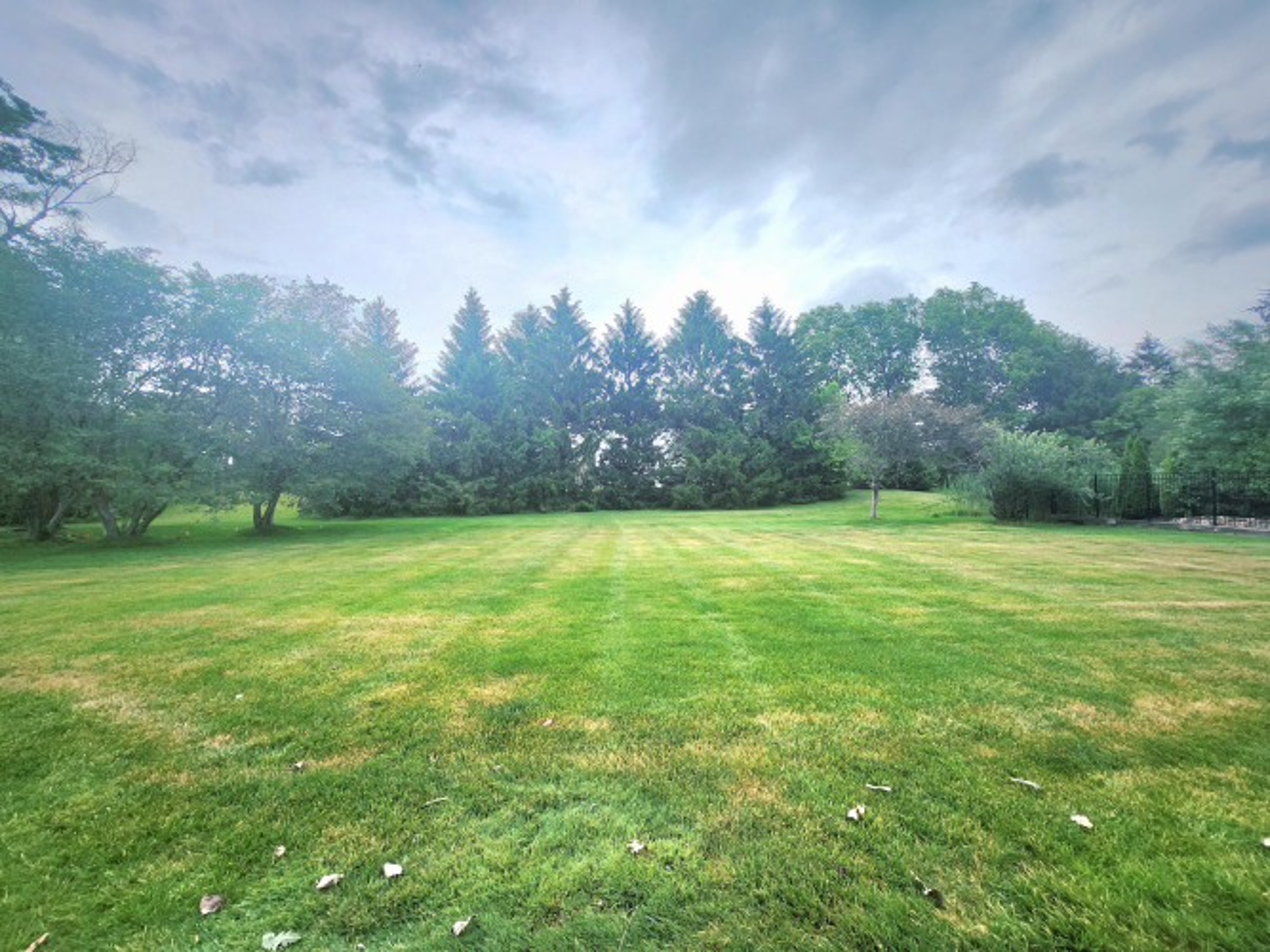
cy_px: 476
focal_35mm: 13
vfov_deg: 89.9
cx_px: 635
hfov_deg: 106.2
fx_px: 477
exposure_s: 1/556
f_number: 2.2
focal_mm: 1.74
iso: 32
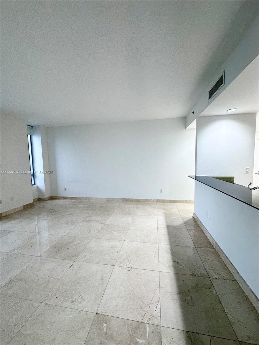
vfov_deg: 102.1
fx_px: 140
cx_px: 130
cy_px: 172
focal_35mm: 14
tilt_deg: -4.1
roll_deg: +0.3
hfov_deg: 85.7
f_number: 2.2
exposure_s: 1/120
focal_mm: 2.22
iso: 100
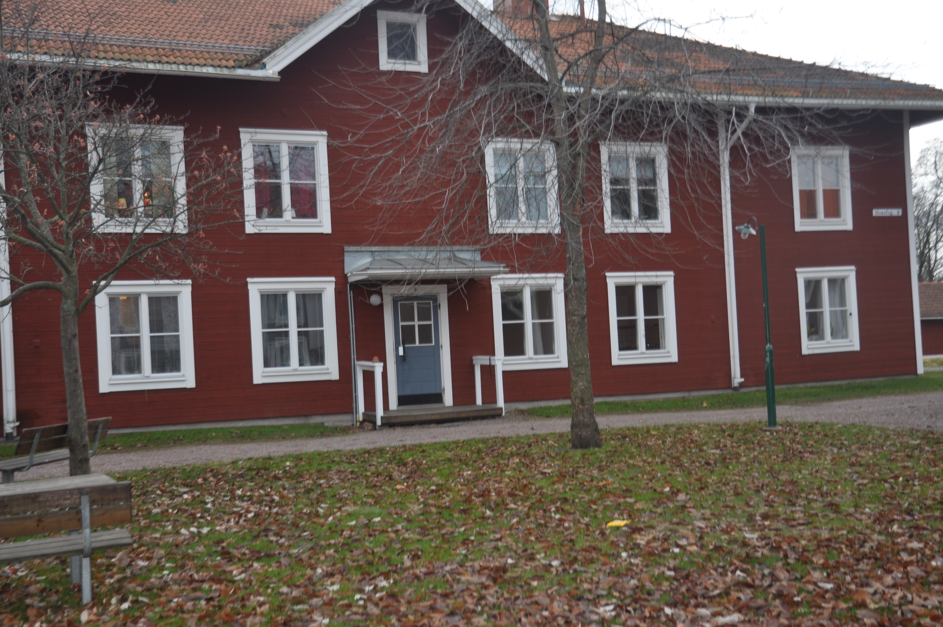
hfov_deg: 43.7
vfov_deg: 29.8
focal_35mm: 45
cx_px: 472
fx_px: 1177
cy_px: 314
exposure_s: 1/50
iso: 200
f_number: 4.2
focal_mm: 30
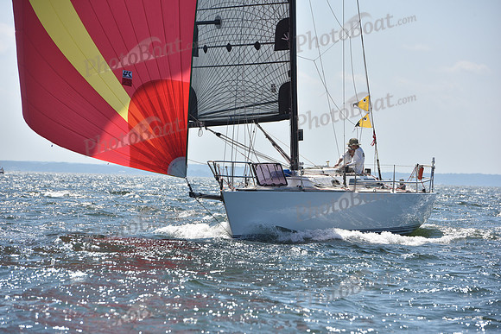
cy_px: 167
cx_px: 250
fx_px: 2784
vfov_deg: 6.9
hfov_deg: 10.3
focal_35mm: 200
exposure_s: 1/1250
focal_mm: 200
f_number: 9
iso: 320
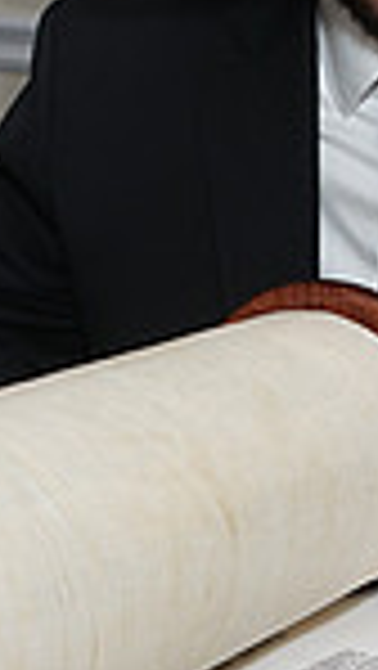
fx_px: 2028
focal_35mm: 114
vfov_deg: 18.7
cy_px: 259
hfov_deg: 9.6
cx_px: 873
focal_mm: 28
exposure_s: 1/100
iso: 250
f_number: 5.6
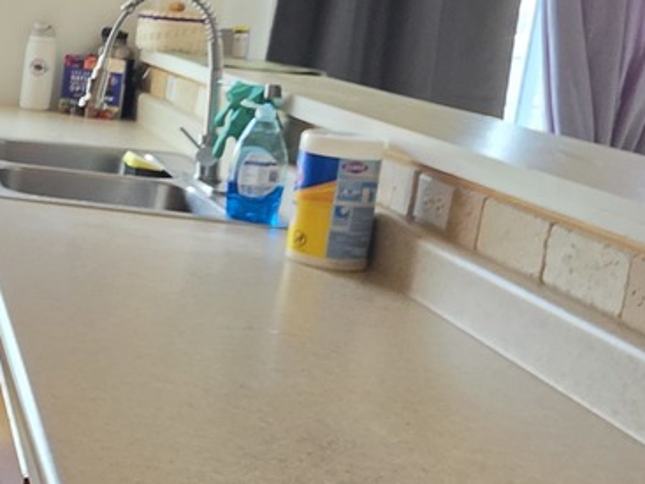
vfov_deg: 28.1
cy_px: 116
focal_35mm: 51
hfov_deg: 24.1
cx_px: -432
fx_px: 950
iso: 200
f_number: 1.9
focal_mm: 2.2
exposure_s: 1/120
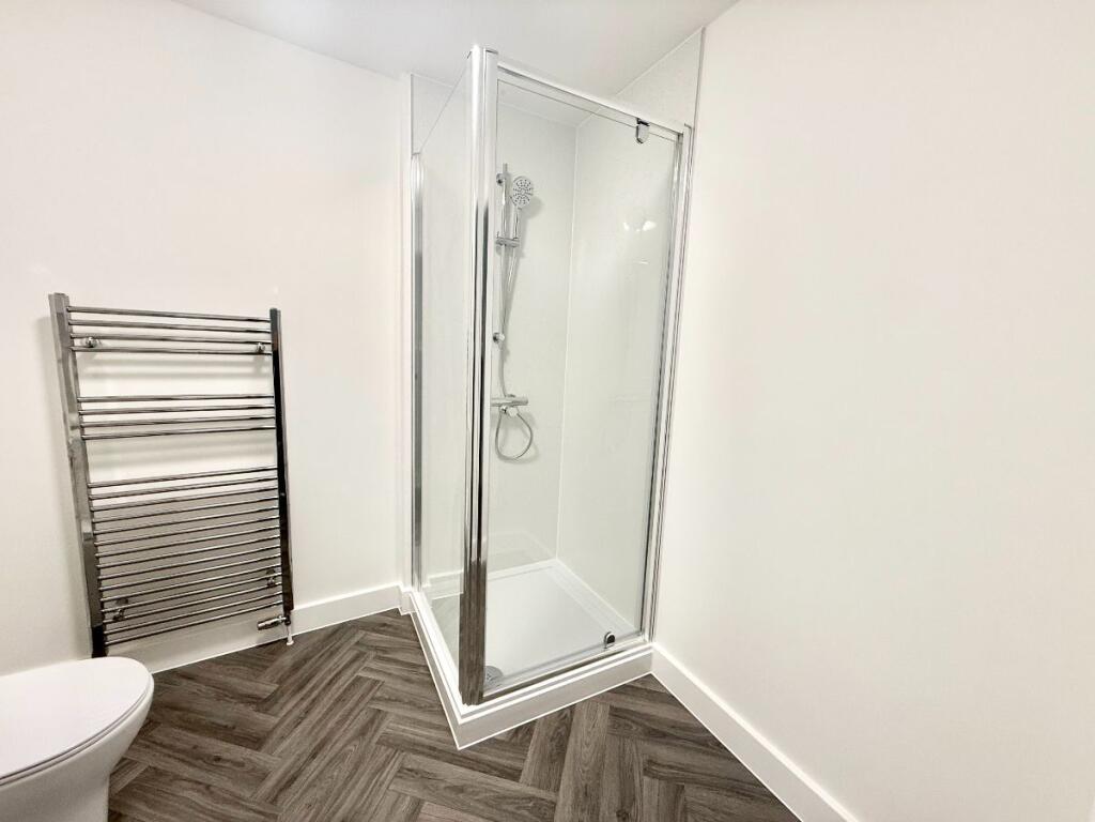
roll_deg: -2.2
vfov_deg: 85.7
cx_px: 548
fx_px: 443
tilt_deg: -7.0
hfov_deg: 102.1
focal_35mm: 14
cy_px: 411
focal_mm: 2.22
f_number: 2.2
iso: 125
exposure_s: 1/100
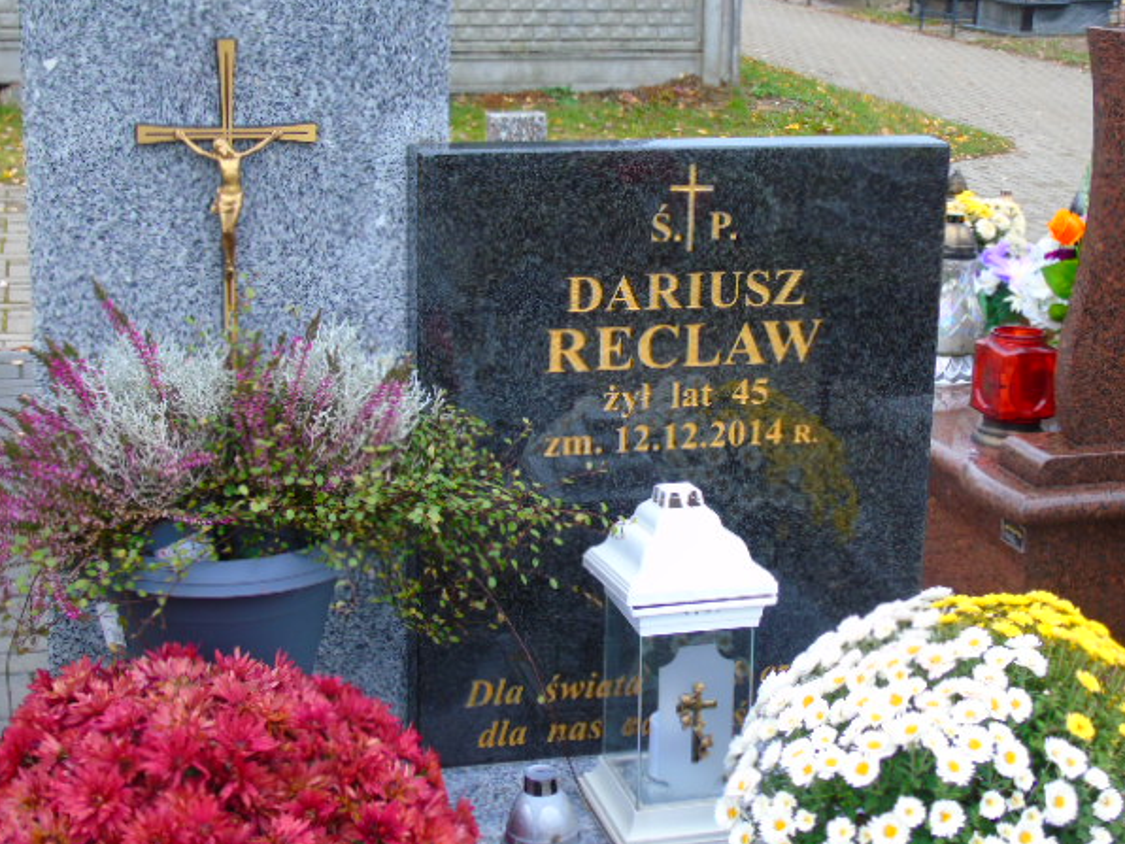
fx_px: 1885
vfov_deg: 25.2
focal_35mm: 58
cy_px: 404
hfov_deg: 33.2
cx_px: 532
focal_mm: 9.6
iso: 160
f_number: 4.3
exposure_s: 1/30
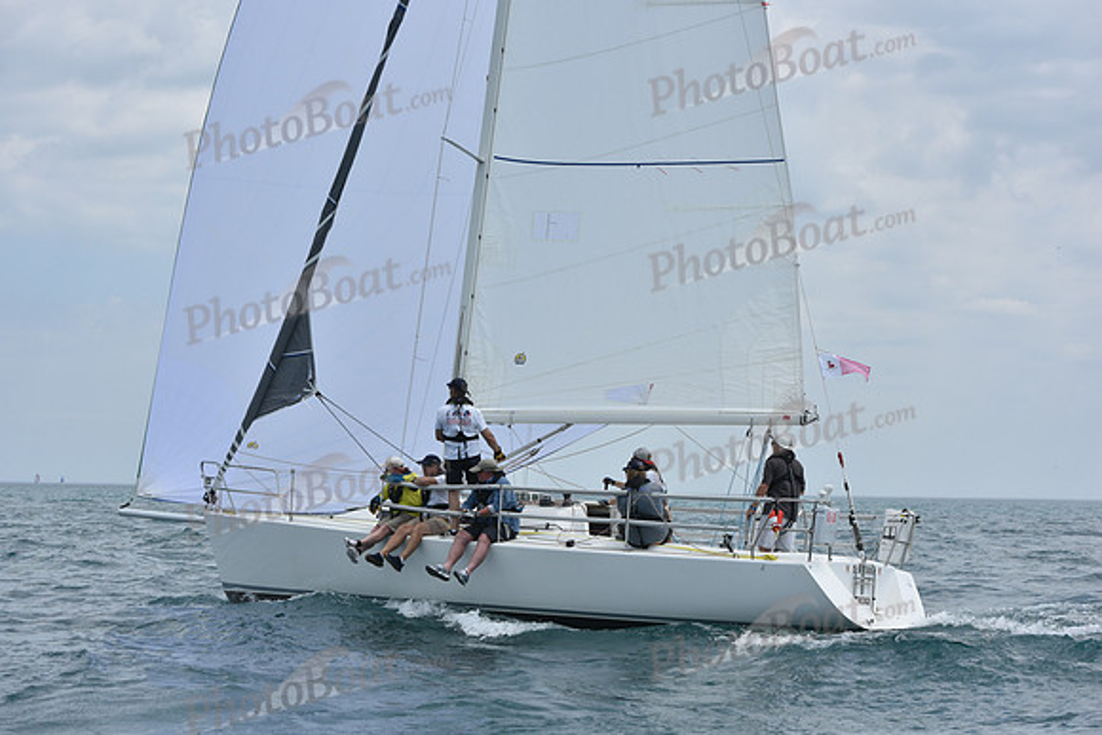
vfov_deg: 19.5
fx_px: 2143
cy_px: 368
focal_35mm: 70
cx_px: 551
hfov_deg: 28.8
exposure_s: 1/1250
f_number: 8
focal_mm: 70
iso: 250
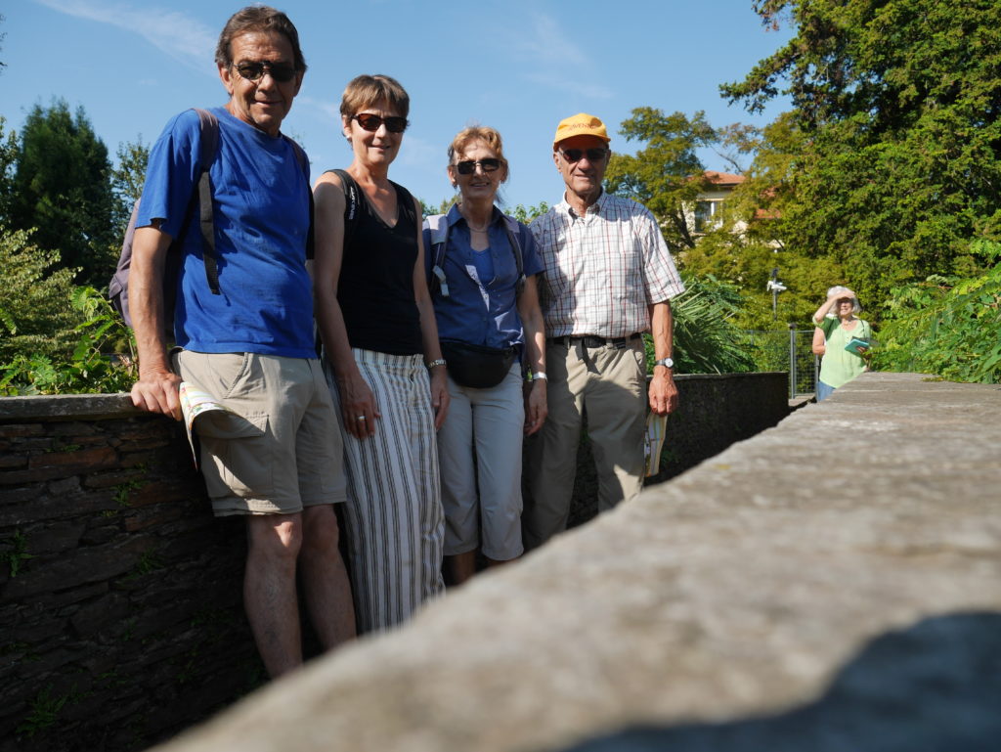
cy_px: 376
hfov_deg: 63.4
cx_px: 500
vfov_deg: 49.8
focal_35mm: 28
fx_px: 810
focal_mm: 14
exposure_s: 1/800
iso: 200
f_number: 5
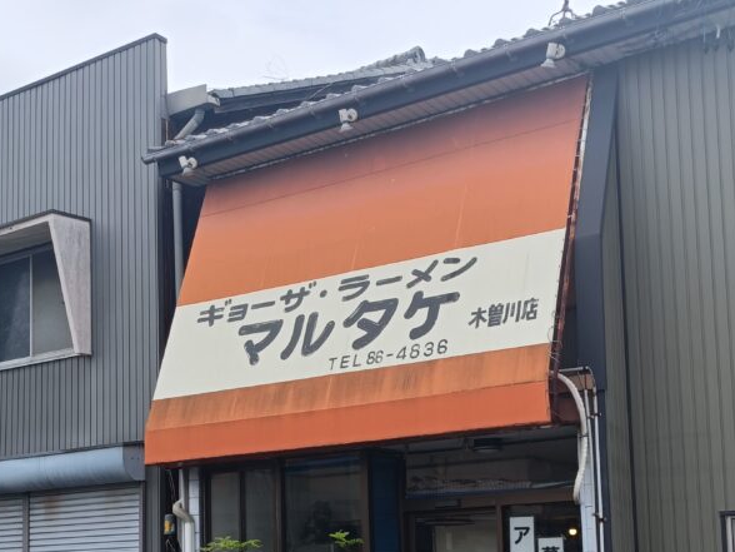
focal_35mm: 54
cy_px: 459
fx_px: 1147
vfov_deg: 26.4
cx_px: 345
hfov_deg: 35.5
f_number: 1.7
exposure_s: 1/484
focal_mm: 4.7
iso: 50
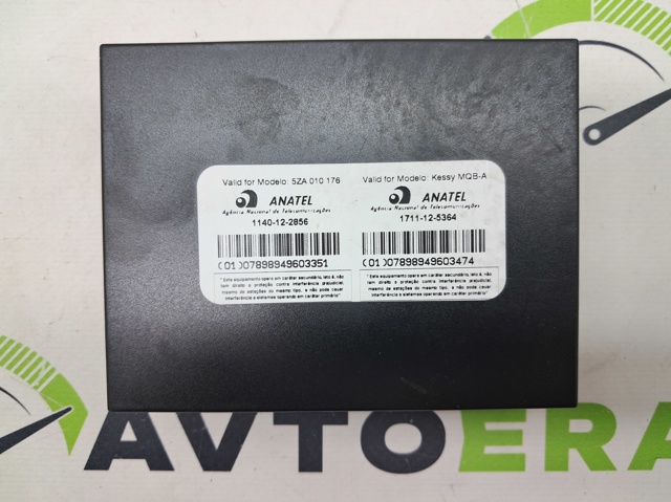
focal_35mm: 27
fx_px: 523
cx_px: 336
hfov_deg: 65.4
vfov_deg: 51.3
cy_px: 251
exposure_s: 1/50
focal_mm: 4
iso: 50
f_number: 1.8
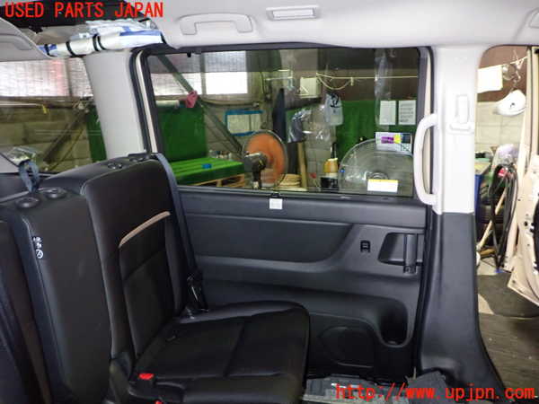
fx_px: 389
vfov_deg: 54.9
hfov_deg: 69.4
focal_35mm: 25
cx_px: 270
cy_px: 202
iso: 500
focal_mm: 4.5
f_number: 2
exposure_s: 1/30
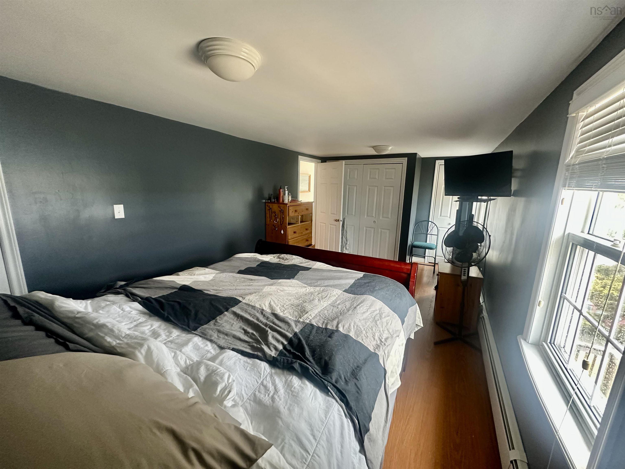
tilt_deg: -11.2
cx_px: 312
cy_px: 234
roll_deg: -1.5
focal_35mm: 14
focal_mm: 2.22
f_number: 2.2
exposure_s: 1/60
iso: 400
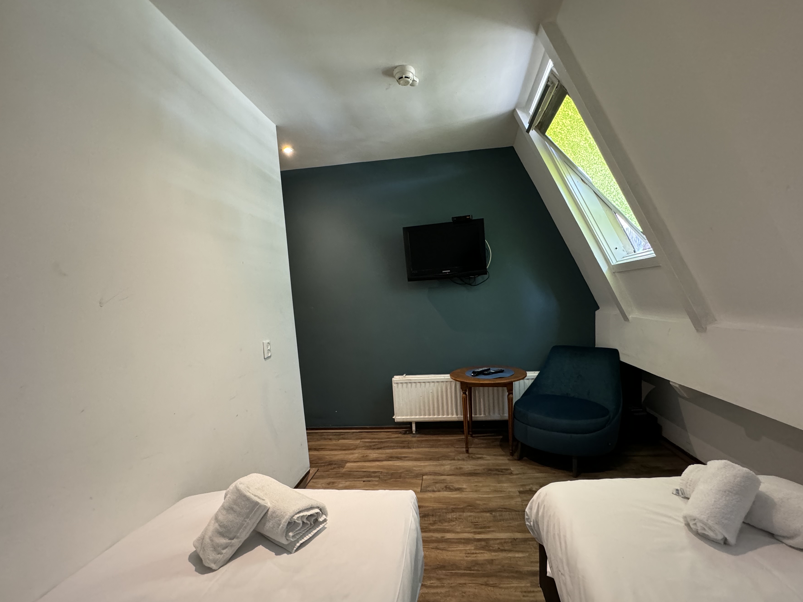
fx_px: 371
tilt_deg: -6.0
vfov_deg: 77.8
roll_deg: +2.6
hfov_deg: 94.4
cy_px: 339
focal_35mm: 16
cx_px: 421
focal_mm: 2.22
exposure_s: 1/50
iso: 400
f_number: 2.2
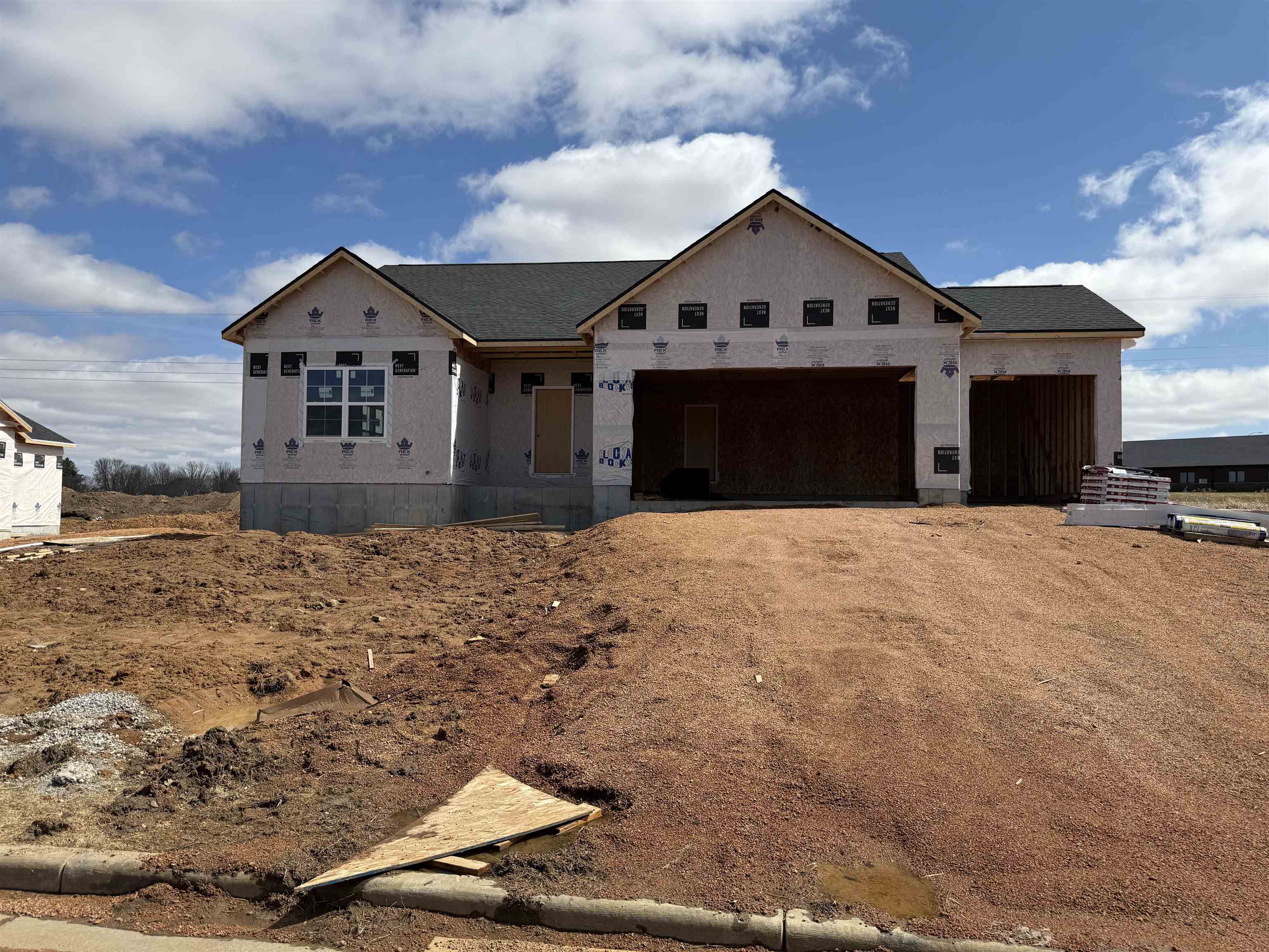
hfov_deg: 71.6
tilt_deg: +1.8
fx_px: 880
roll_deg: -1.6
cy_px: 476
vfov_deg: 56.8
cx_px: 634
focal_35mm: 24
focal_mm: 6.76
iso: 80
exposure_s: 1/6173
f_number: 1.78
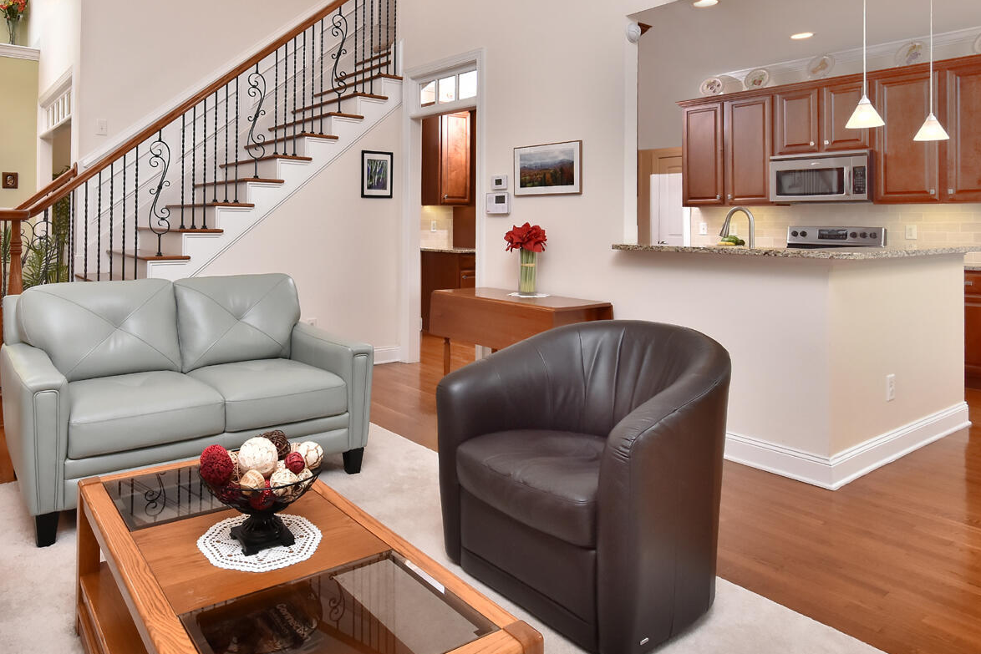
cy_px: 252
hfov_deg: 74.7
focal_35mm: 23
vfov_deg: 54.6
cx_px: 364
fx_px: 627
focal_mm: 10
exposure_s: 1/40
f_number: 8
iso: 400
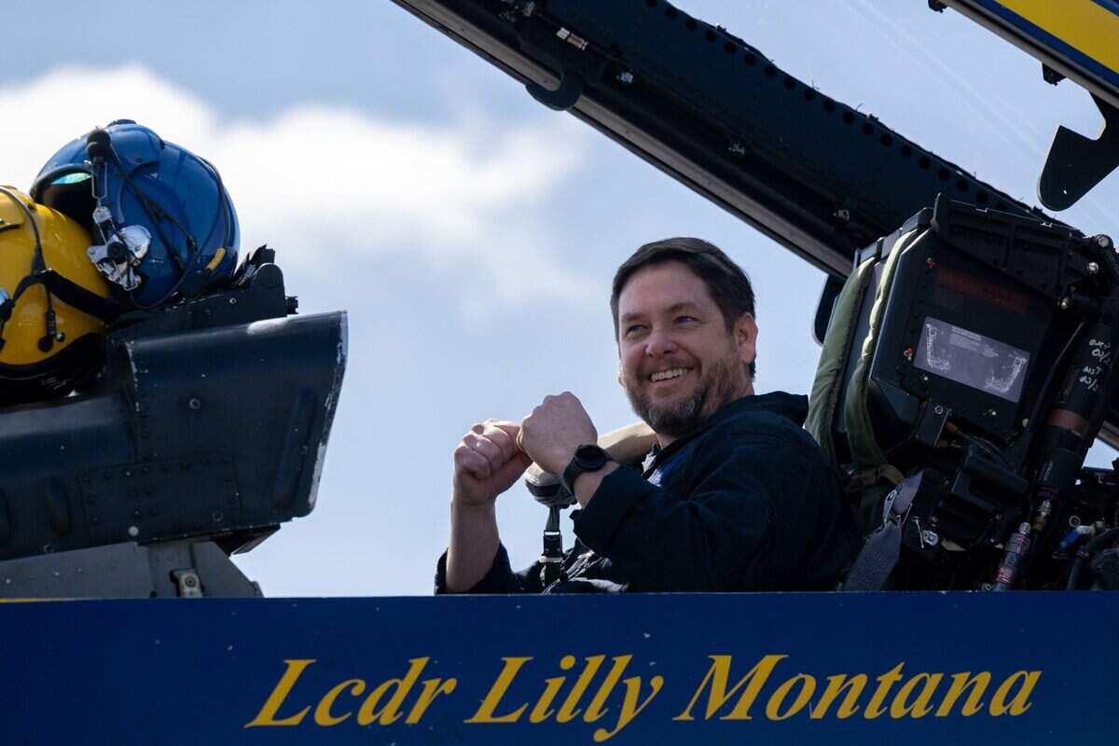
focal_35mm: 140
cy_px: 373
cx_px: 560
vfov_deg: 9.8
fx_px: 4351
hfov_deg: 14.7
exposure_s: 1/4000
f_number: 4
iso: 400
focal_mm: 140
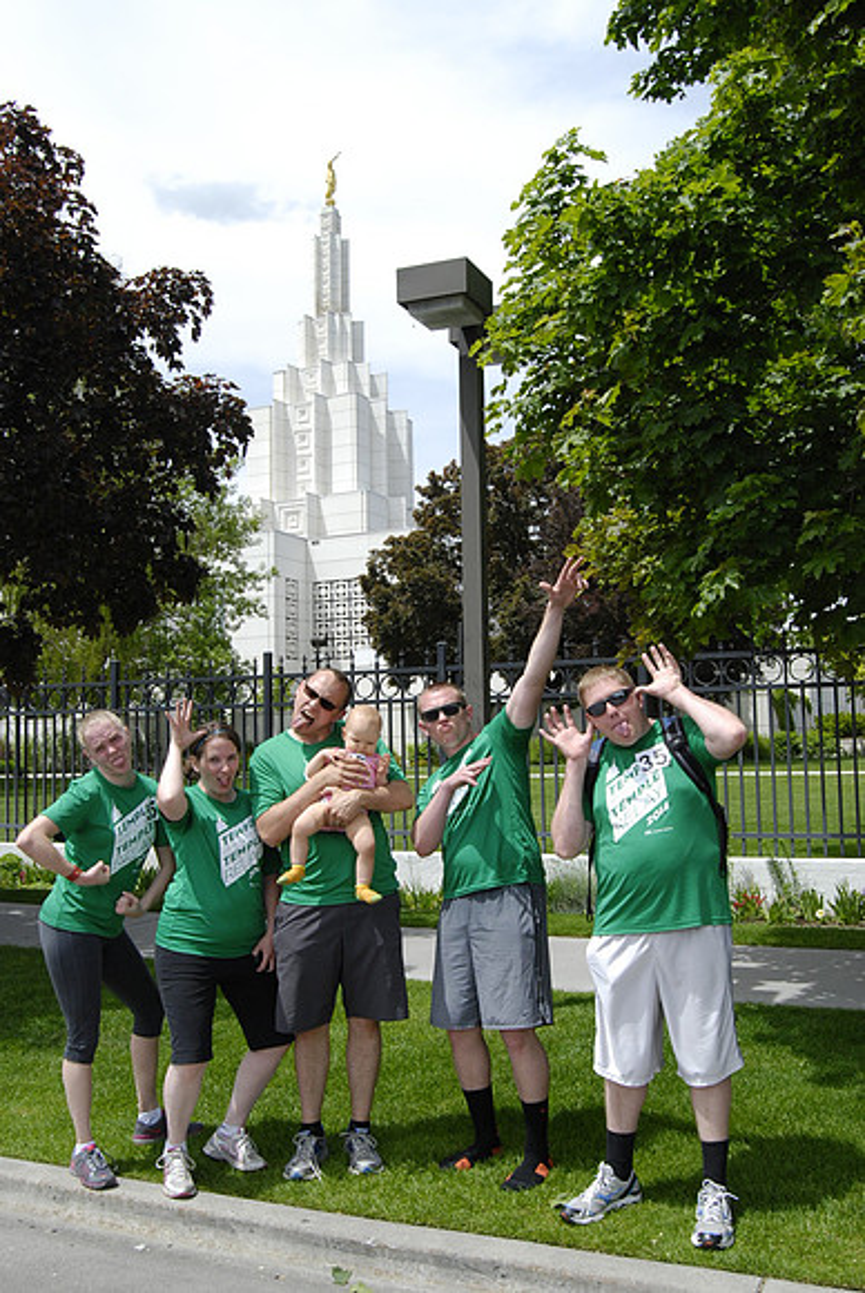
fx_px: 1240
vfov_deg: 55.1
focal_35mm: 34
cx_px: 432
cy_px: 646
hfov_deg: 38.4
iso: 400
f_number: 10
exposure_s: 1/500
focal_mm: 23
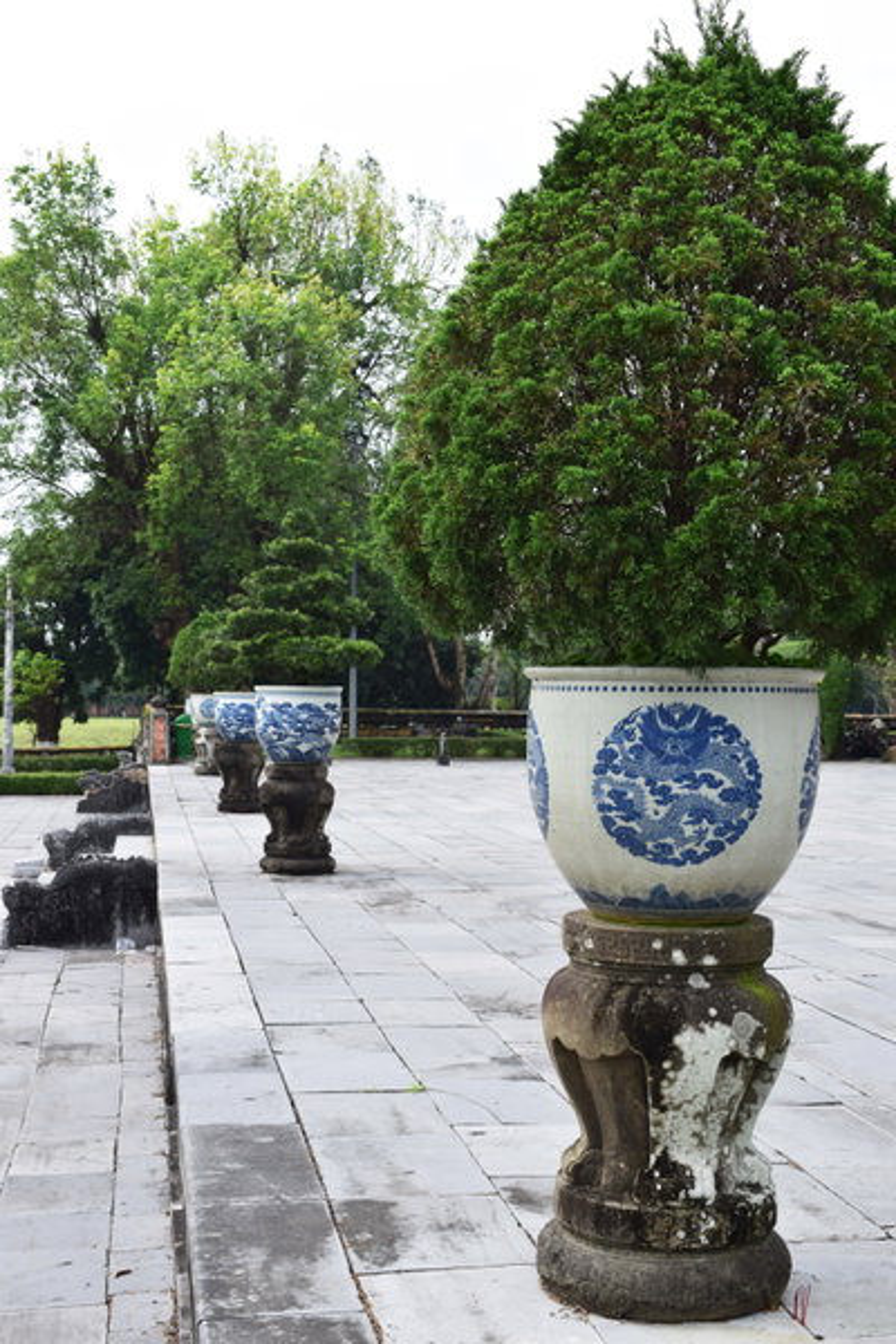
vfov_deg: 42.3
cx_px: 448
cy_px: 672
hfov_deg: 28.9
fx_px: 1736
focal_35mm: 46
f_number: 11
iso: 400
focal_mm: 31
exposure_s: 1/500
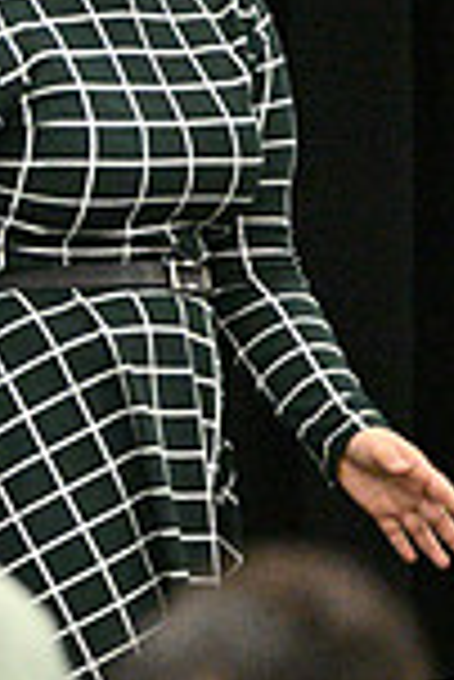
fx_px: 10870
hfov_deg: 2.4
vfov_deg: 3.6
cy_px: 164
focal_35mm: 576
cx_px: -755
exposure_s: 1/1000
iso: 12800
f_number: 2.8
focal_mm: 150
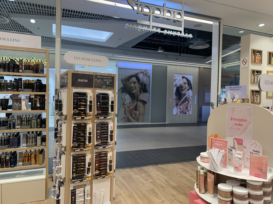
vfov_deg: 53.1
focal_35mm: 26
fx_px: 205
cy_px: 102
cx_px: 136
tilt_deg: -1.1
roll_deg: -1.7
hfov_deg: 67.3
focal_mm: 4.25
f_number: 1.8
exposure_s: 1/121
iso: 64
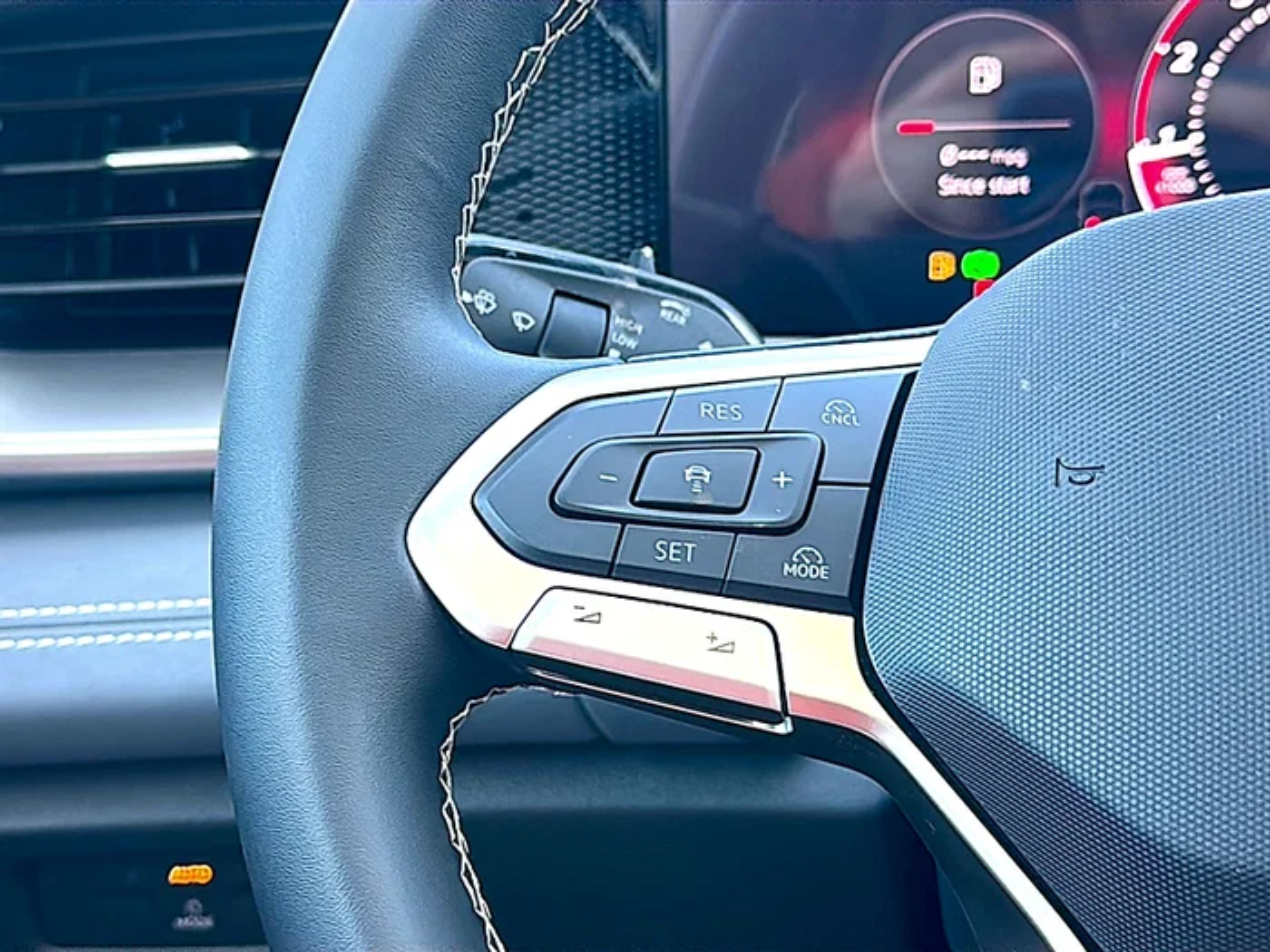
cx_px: 635
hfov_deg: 38.9
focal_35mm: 49
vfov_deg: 29.7
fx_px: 1798
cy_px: 476
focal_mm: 6.86
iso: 50
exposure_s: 1/79
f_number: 1.78
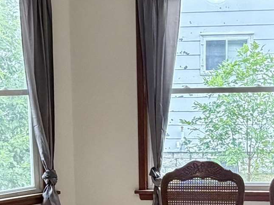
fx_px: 530
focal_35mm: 67
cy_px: 161
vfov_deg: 21.7
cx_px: 136
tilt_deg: -9.5
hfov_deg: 29.0
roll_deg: +1.1
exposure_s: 1/60
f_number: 2.2
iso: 200
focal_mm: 2.22
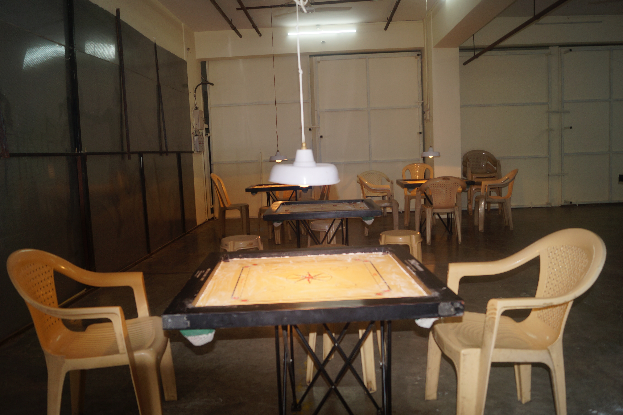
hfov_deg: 67.4
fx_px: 467
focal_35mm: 27
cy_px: 208
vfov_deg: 47.9
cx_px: 312
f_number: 4
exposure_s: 1/60
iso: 125
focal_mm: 18
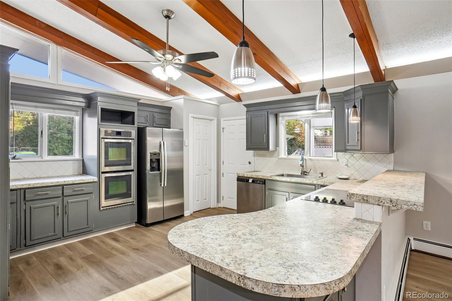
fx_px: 226
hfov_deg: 90.0
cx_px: 226
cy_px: 150
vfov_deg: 67.4
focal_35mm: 18
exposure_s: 1/15
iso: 400
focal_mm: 12
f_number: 8
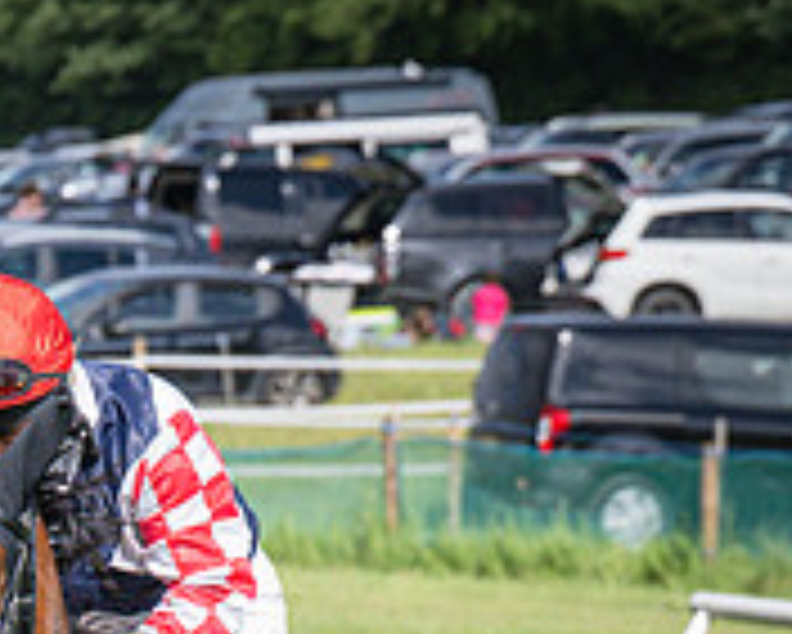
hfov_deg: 2.9
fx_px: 15479
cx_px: -920
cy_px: 992
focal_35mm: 660
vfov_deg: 2.3
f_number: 5
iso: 400
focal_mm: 105
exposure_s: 1/2500
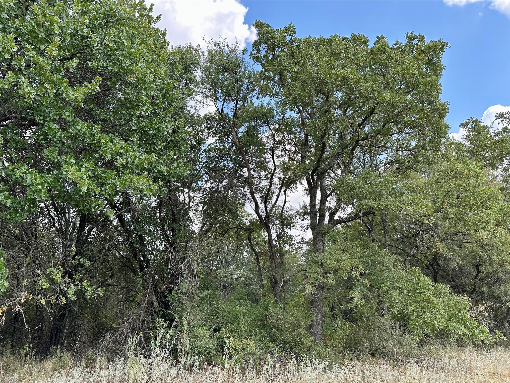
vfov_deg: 56.8
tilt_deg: +18.5
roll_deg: -0.5
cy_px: 192
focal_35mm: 24
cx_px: 255
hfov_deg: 71.6
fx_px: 354
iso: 80
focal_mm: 6.86
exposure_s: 1/1171
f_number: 1.78
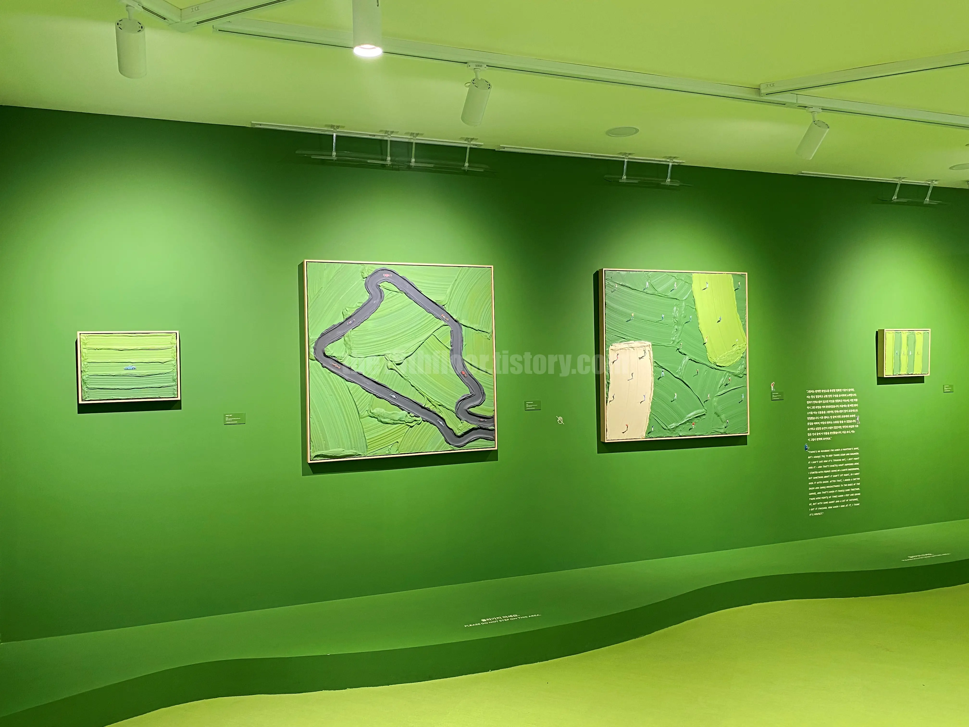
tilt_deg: +0.5
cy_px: 364
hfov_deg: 67.3
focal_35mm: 26
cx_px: 484
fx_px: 728
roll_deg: +0.6
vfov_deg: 53.1
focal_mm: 4.25
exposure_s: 1/60
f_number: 1.8
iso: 80
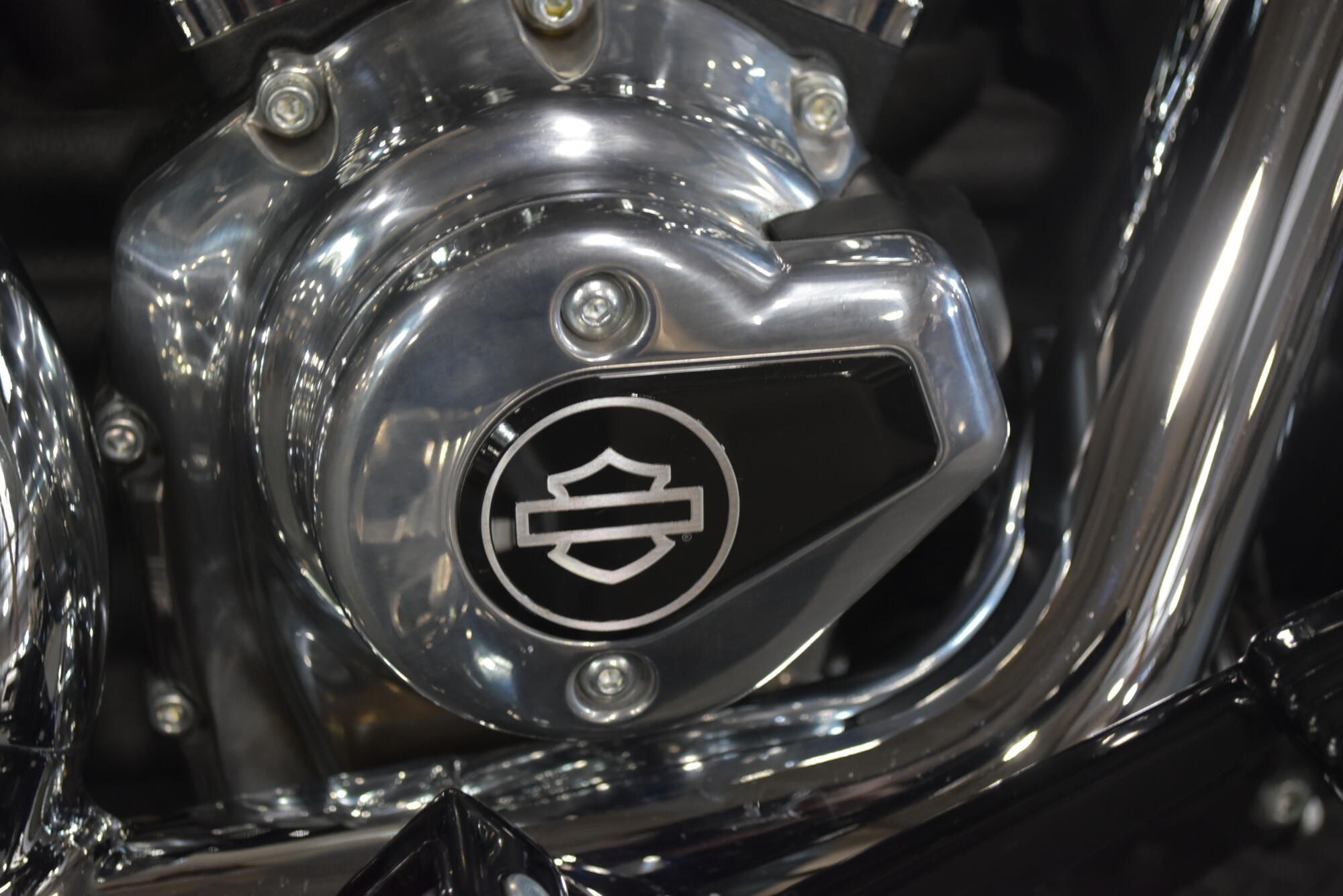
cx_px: 672
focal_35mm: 57
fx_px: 2127
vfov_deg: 23.8
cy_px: 448
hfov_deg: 35.0
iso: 900
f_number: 5
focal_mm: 38
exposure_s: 1/30
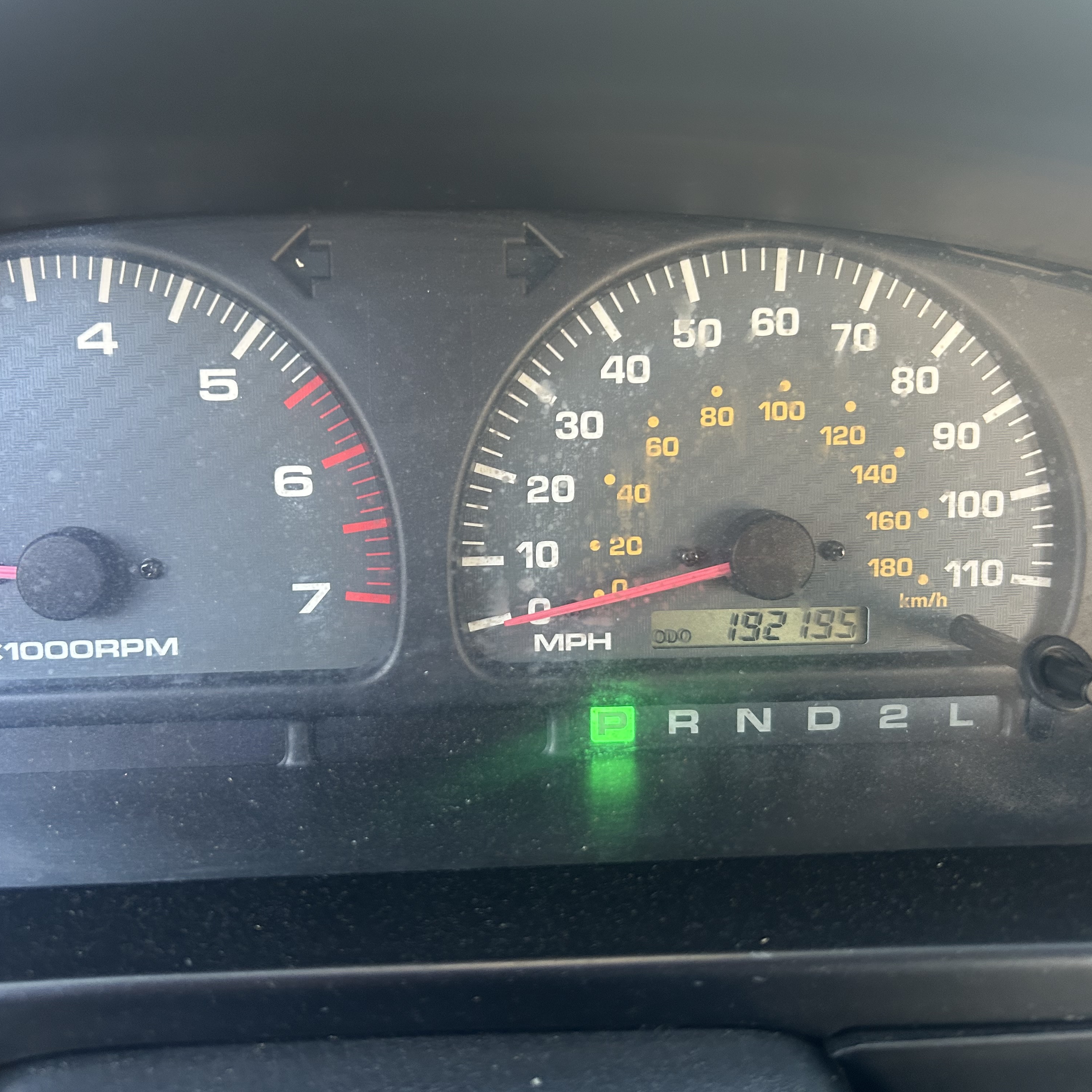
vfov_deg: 52.5
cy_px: 547
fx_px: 1106
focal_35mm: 31
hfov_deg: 52.4
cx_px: 484
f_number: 1.5
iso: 200
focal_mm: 5.7
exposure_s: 1/60
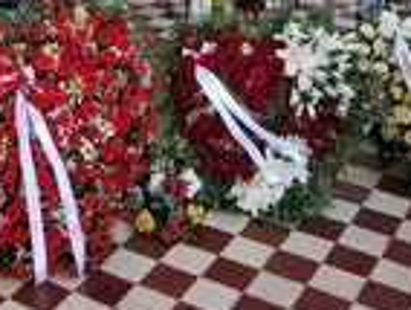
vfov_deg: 17.5
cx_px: 12
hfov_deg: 25.5
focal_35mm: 73
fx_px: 868
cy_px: -197
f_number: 2.2
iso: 250
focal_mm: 1.74
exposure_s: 1/25
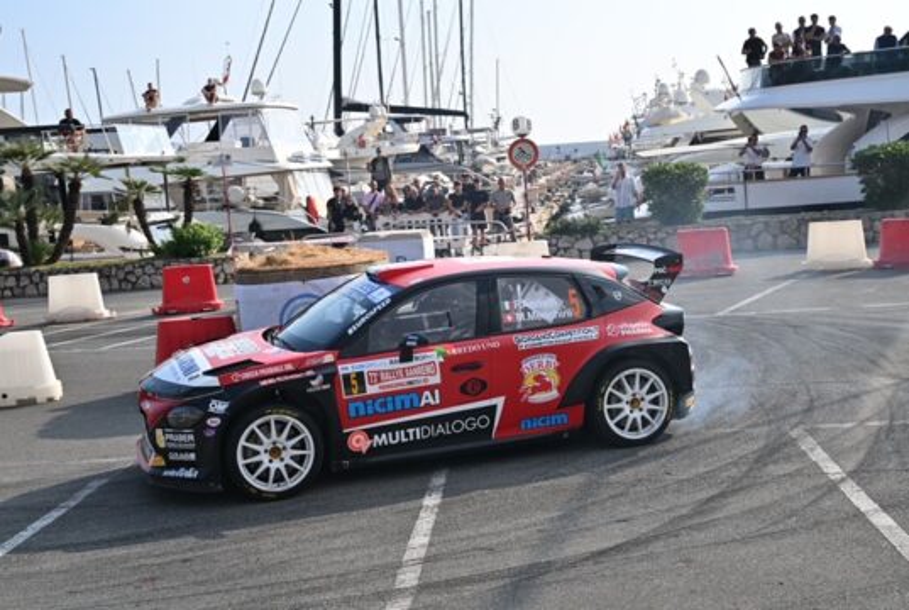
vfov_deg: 29.4
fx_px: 1163
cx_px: 454
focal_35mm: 46
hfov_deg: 42.7
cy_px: 305
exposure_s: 1/1000
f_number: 7.1
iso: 320
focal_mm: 46
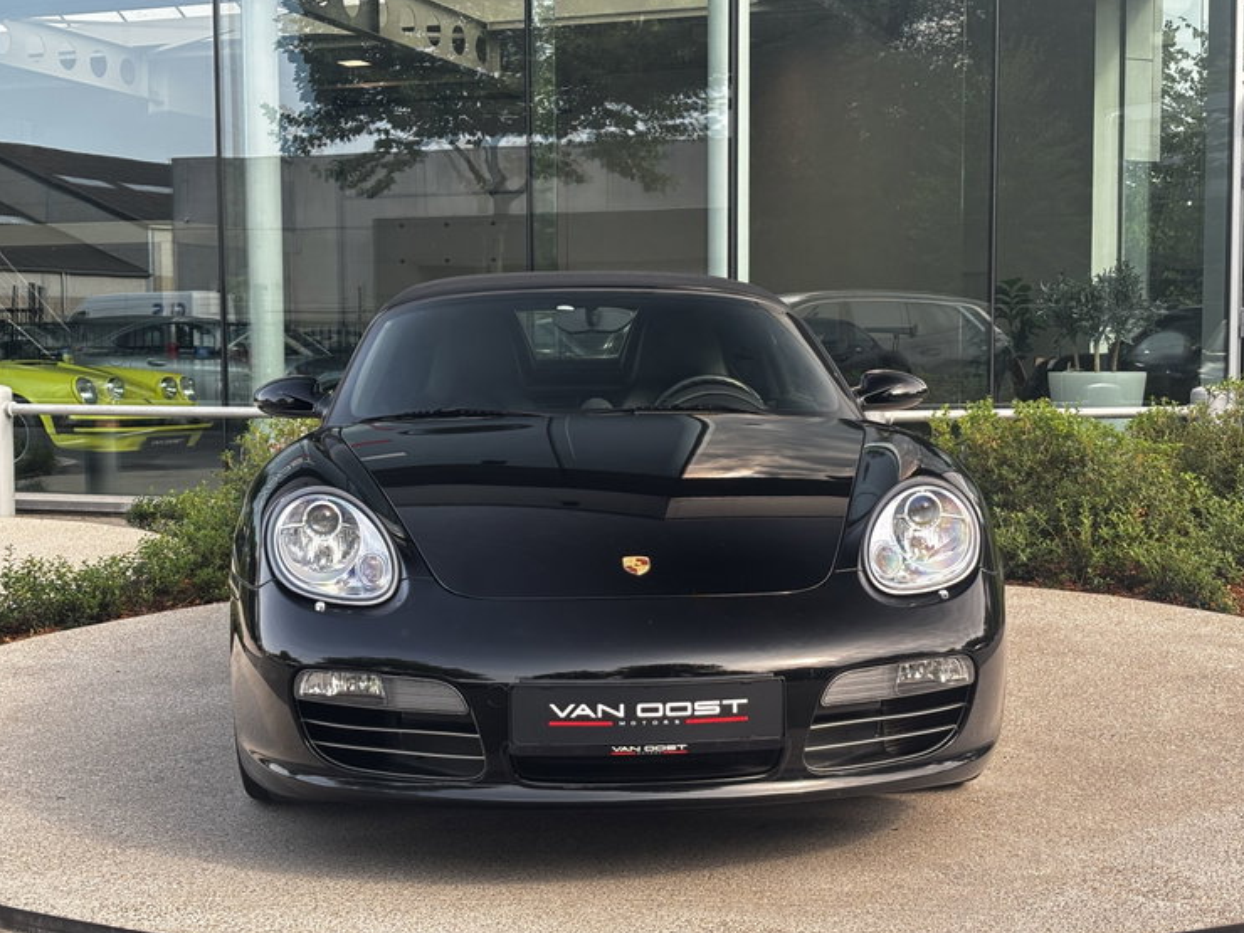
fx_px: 1941
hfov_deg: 35.5
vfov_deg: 27.0
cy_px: 454
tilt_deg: -3.3
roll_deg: -0.4
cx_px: 630
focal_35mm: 54
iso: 32
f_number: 1.6
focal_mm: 5.96
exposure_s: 1/194
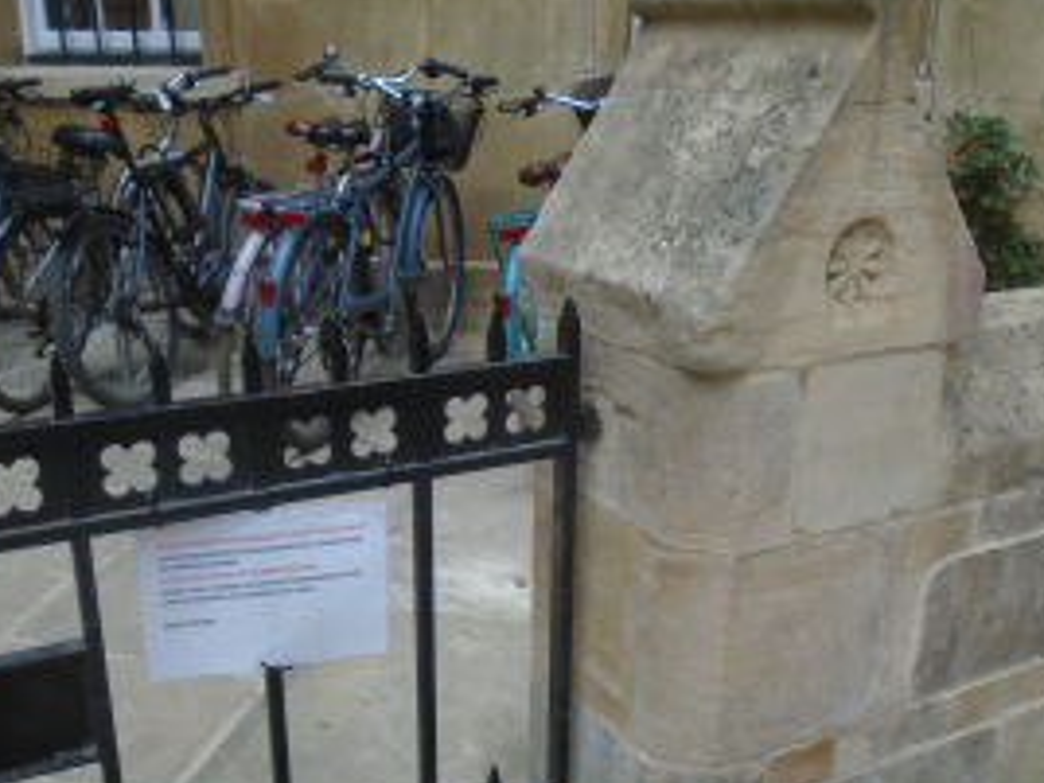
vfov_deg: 35.7
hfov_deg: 46.8
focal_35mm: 40
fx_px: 1206
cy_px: 504
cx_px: 503
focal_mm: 4.6
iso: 100
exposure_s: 1/200
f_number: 3.2
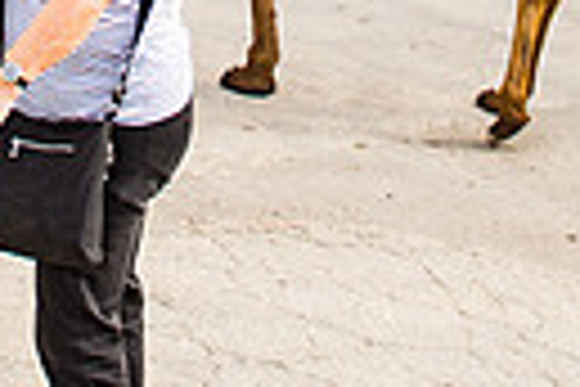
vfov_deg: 11.2
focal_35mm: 108
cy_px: -434
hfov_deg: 18.7
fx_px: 1740
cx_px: 94
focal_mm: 24
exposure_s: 1/1600
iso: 200
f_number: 2.8
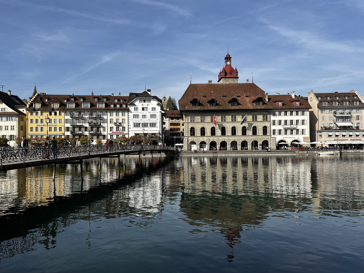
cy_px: 136
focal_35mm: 26
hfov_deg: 67.3
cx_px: 182
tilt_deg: +1.8
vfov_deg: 53.1
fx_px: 273
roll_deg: +1.0
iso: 50
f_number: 1.5
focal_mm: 5.7
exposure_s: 1/4831
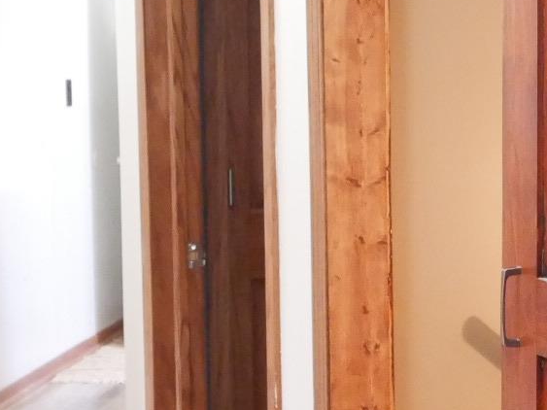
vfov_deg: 13.1
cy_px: 238
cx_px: 616
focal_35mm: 113
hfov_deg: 16.8
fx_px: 1785
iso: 3200
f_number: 4
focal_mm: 14
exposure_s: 1/25
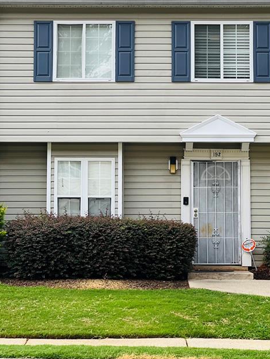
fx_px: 987
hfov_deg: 15.6
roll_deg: -0.1
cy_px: 152
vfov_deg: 20.6
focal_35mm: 95
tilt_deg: +5.8
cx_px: 156
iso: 40
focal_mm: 9
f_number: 2.8
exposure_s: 1/121
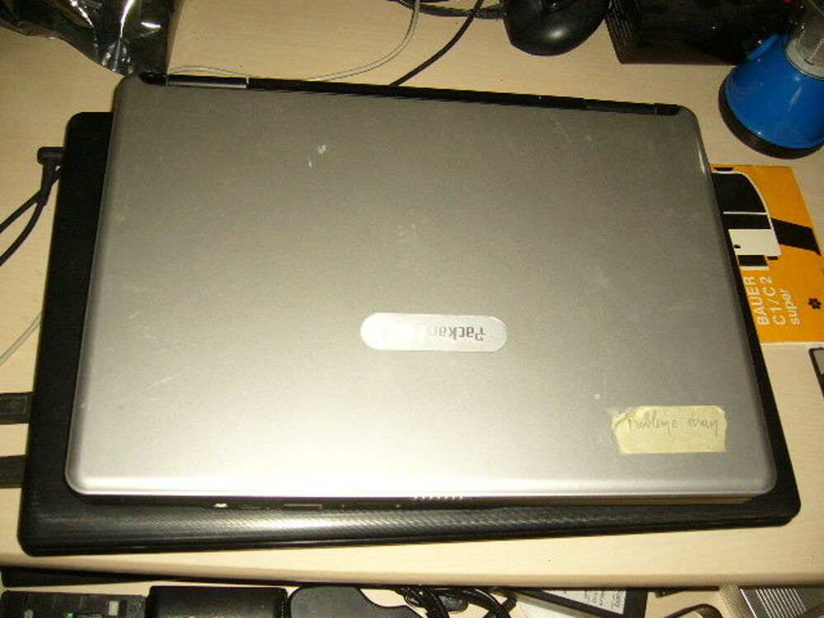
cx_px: 412
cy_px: 309
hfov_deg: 52.6
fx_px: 833
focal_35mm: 35
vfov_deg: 40.7
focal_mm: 5.8
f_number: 2.8
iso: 100
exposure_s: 1/60
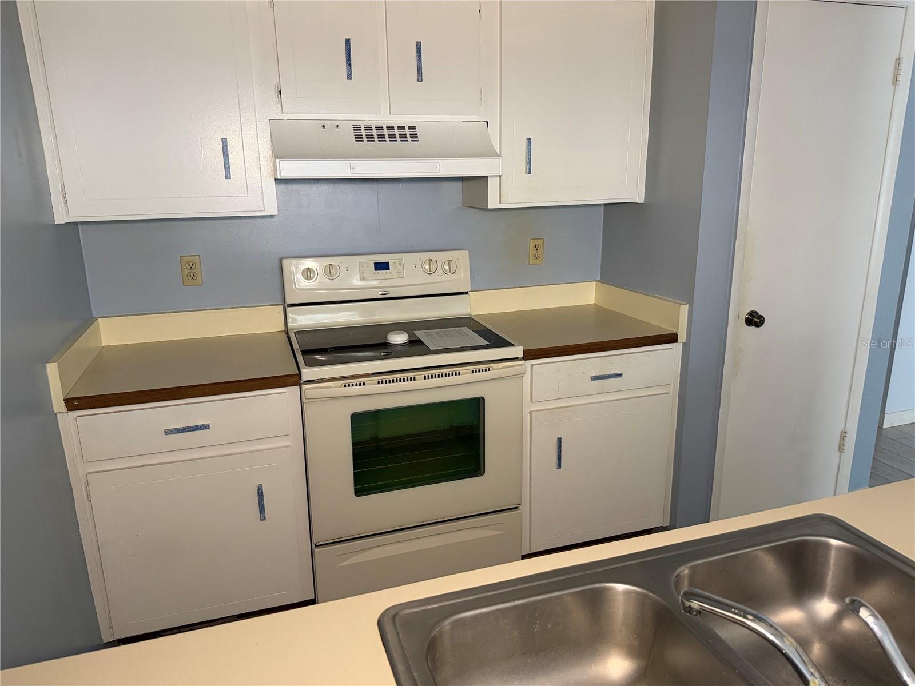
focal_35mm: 24
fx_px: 634
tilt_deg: -14.8
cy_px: 343
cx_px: 458
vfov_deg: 56.8
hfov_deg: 71.6
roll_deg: +1.0
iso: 400
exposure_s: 1/59
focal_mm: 6.76
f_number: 1.78
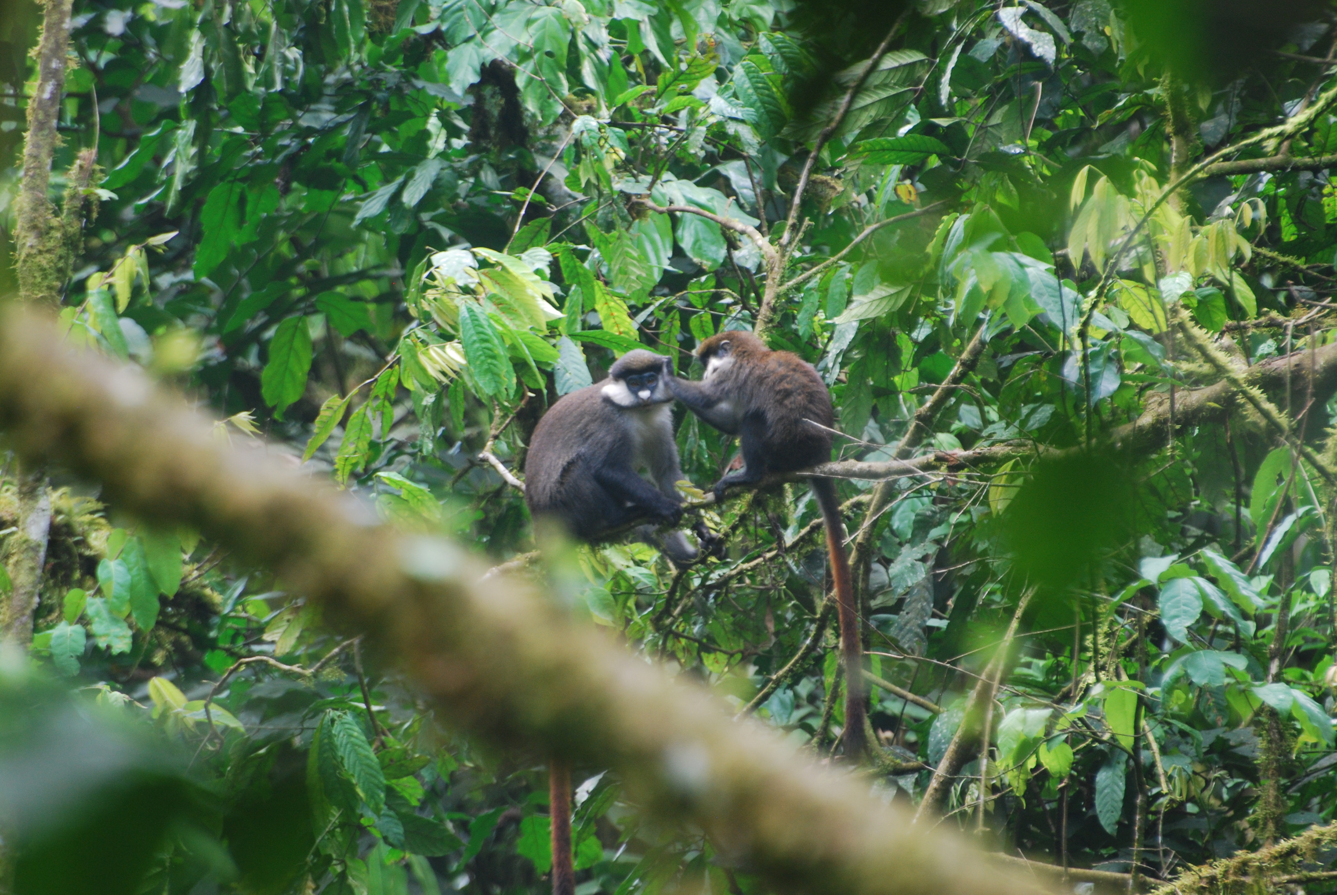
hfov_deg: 4.6
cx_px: 668
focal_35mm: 450
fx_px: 16732
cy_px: 448
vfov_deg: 3.1
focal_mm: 300
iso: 400
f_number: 5.6
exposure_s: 1/20
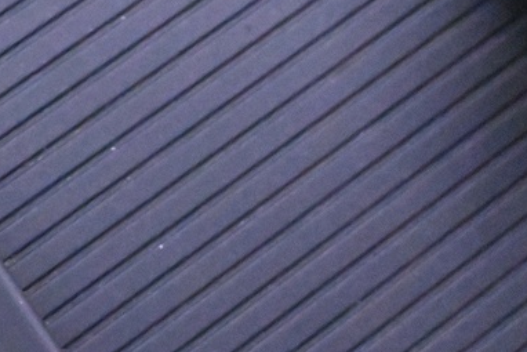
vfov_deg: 9.5
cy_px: -40
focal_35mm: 143
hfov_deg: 12.5
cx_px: -545
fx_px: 2097
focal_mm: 22.5
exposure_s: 1/40
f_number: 4.5
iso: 18000
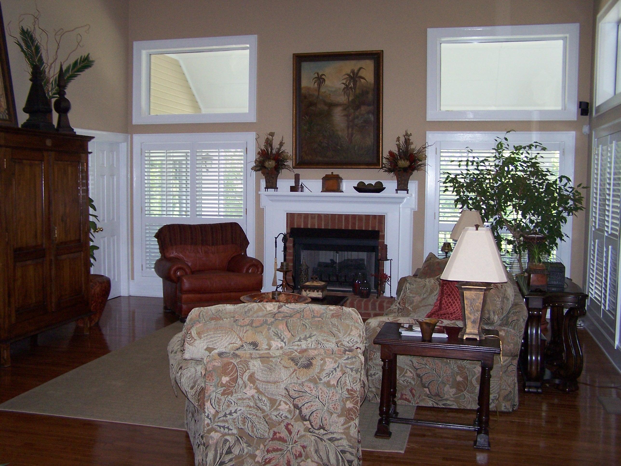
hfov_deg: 49.0
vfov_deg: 37.7
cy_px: 233
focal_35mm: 38
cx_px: 310
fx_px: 682
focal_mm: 6.3
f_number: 2.8
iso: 140
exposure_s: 1/60
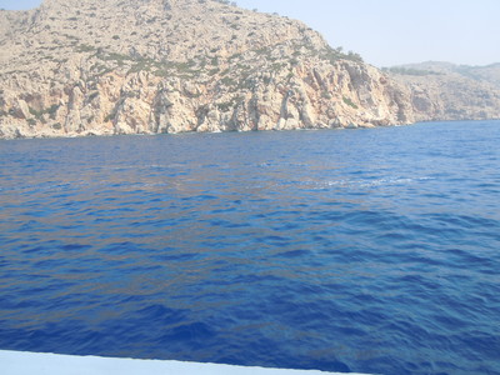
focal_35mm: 30
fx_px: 433
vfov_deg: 46.8
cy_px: 188
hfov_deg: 60.0
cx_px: 250
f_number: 3.5
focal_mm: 5.4
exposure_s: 1/500
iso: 100
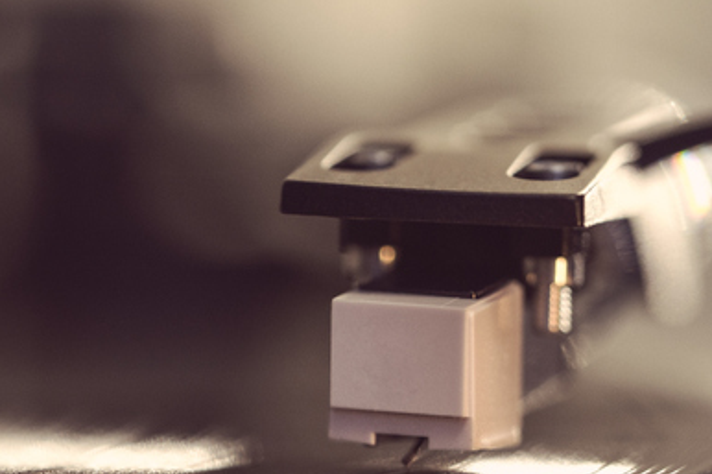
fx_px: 3341
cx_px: 277
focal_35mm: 169
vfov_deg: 8.1
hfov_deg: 12.2
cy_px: 396
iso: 400
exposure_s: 1/60
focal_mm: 90
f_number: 4
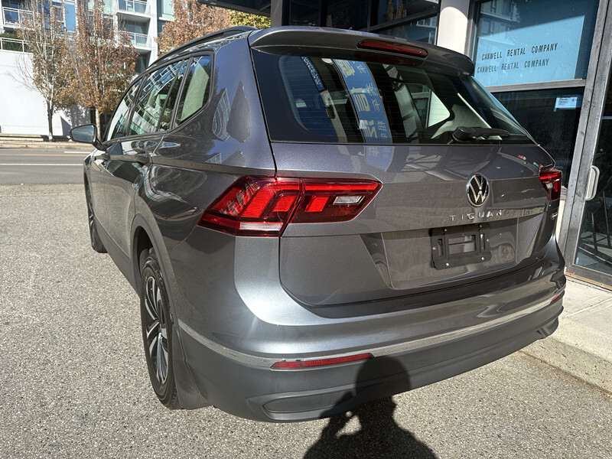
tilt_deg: -11.9
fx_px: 424
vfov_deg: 56.8
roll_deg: -3.2
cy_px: 230
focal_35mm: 24
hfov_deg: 71.6
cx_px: 306
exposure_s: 1/2299
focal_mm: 6.86
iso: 80
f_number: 1.78
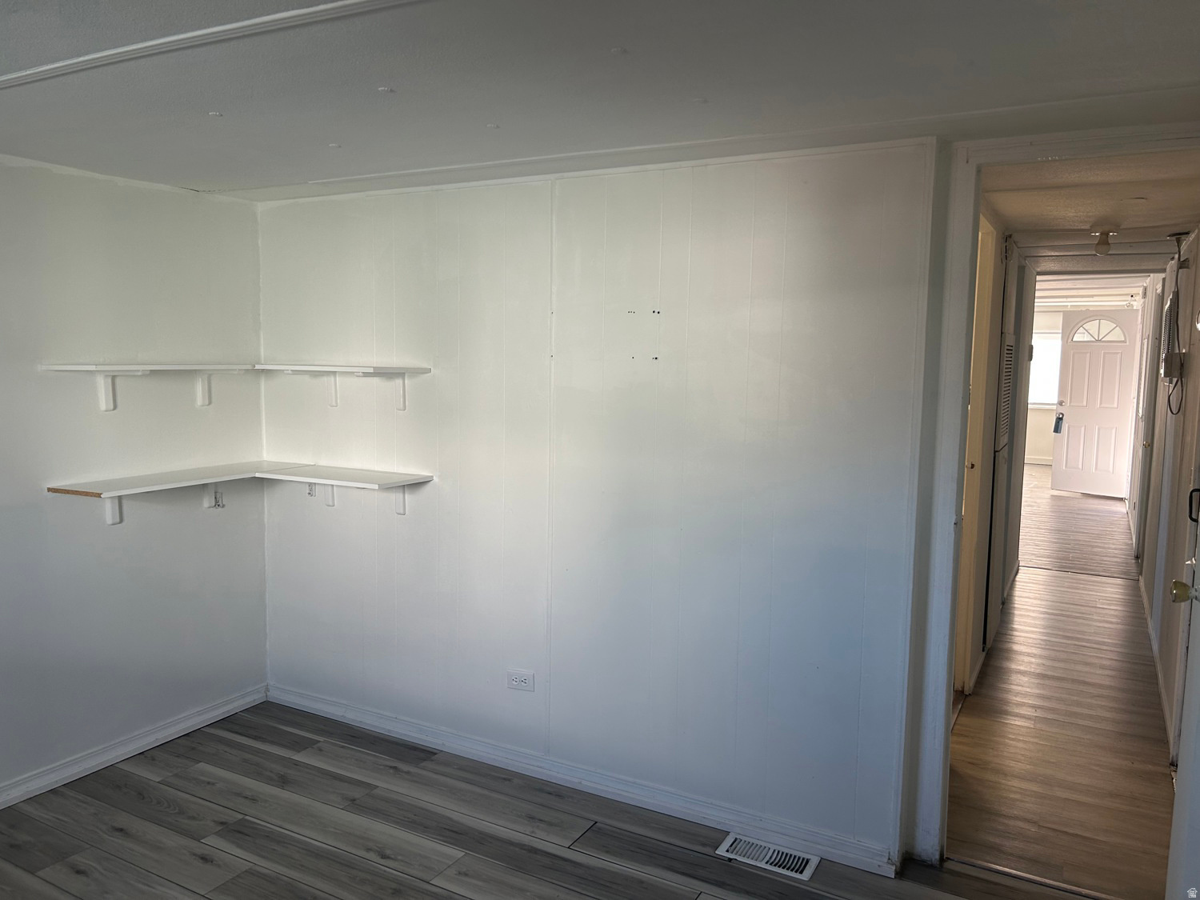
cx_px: 600
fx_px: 901
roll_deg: -0.3
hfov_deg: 67.3
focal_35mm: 26
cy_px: 450
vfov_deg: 53.1
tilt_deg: -6.3
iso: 80
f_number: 1.5
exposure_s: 1/120
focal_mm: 5.7
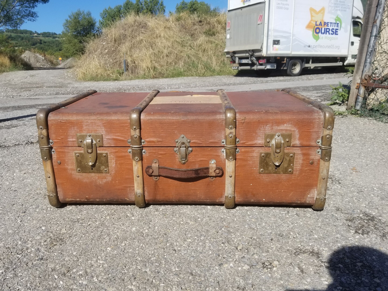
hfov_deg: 67.3
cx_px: 194
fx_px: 291
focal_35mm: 26
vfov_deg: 53.1
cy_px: 146
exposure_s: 1/2315
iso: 50
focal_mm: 4.25
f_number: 1.7
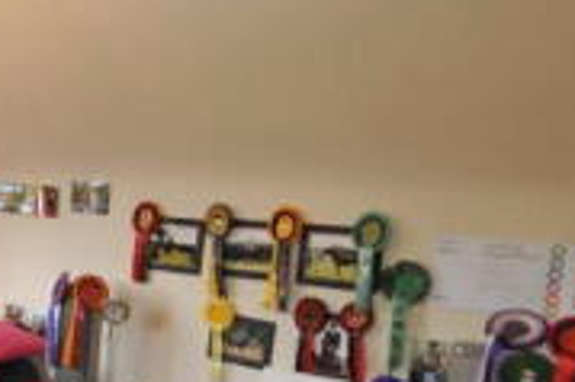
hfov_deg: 29.3
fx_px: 878
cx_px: -173
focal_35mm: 55
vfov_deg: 24.4
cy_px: 276
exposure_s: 1/125
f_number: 3.5
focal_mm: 10
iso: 400
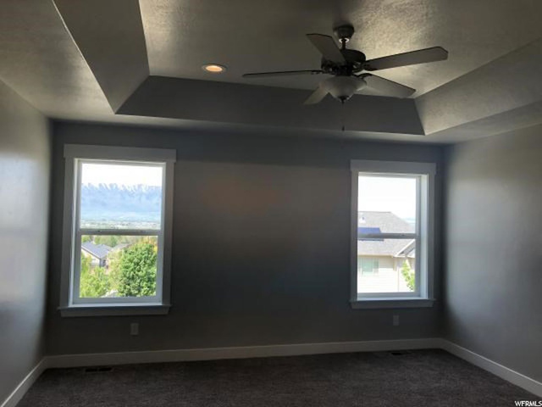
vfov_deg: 49.7
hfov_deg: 63.4
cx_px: 271
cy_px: 204
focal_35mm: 28
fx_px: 438
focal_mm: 4
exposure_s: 1/120
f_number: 1.8
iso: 25
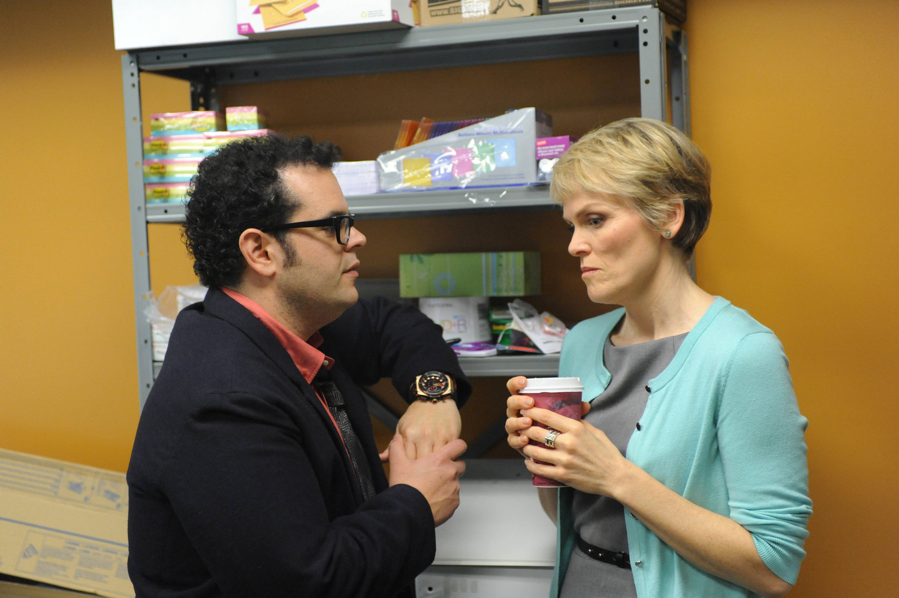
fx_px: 1497
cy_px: 299
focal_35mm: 60
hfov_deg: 33.4
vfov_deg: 22.6
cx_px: 450
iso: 4000
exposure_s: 1/160
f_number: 3.2
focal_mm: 60
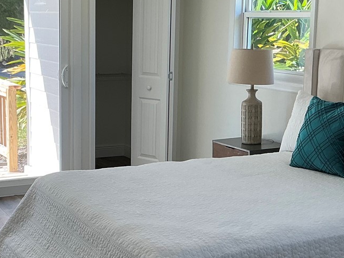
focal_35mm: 69
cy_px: 133
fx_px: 686
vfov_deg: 21.3
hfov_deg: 28.0
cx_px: 117
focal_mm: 3
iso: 32
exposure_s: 1/120
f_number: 1.8
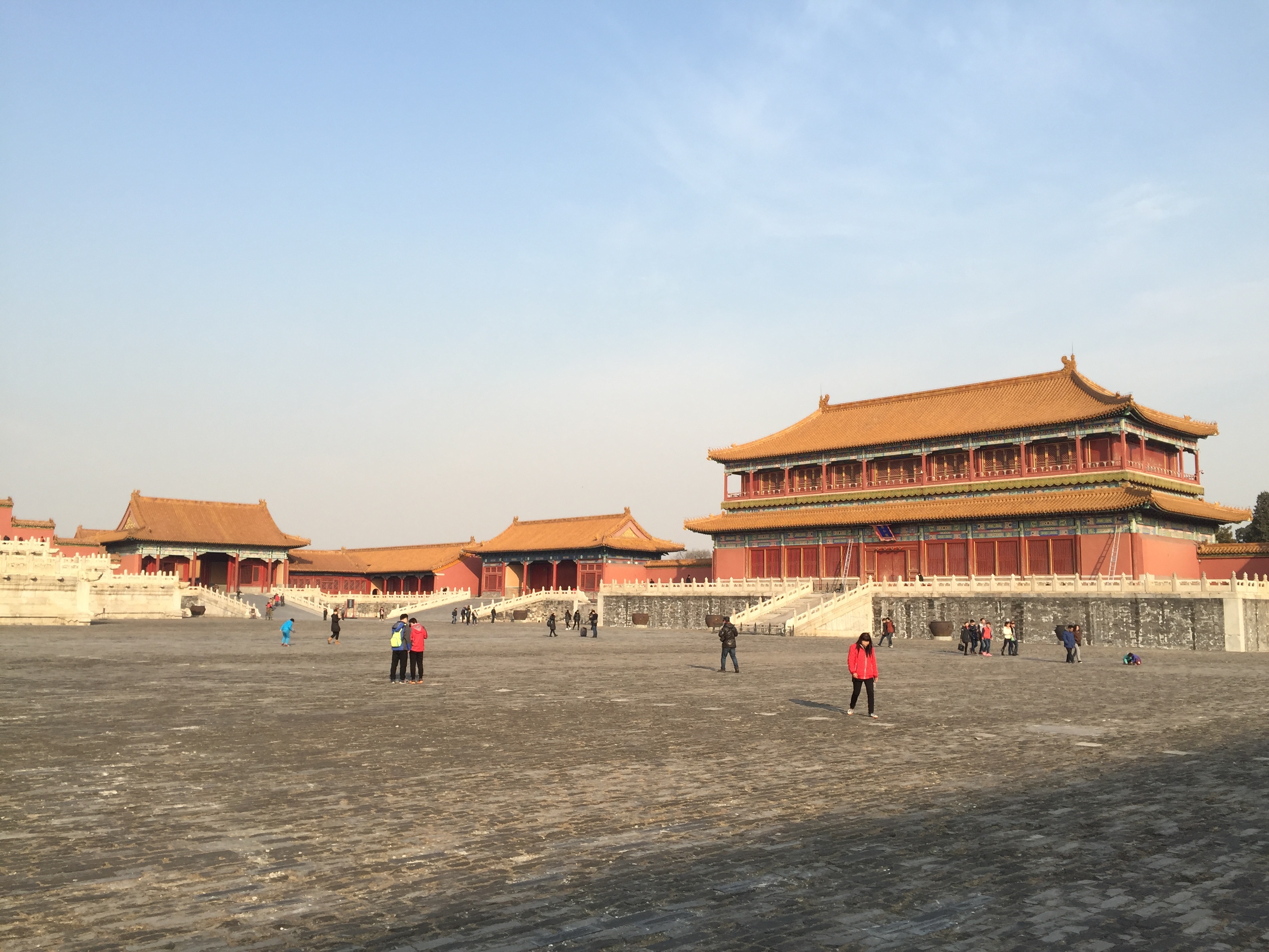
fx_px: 1063
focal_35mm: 29
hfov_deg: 61.7
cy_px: 476
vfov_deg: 48.2
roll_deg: -0.1
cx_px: 634
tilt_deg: +7.7
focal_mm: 4.15
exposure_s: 1/1068
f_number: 2.2
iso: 32
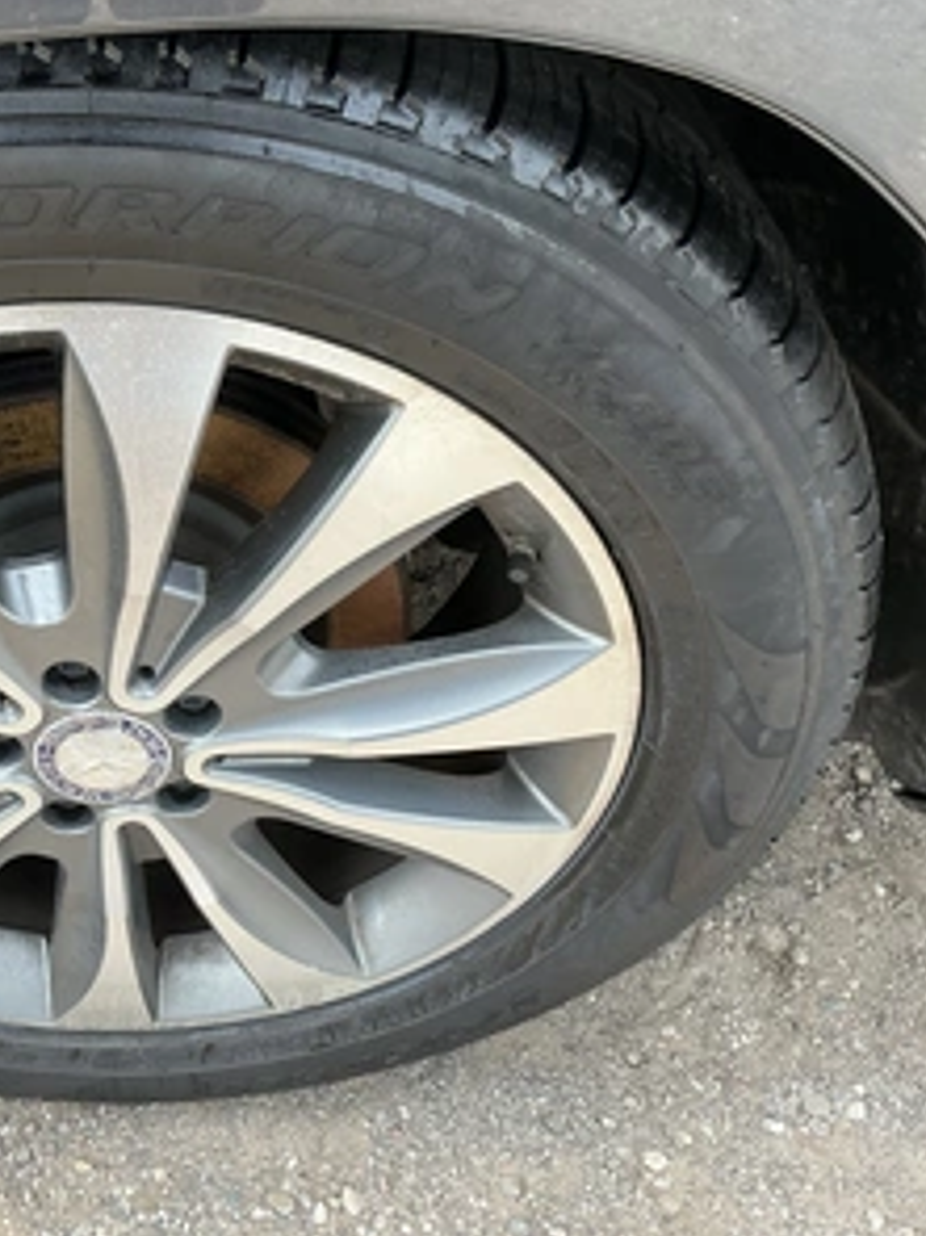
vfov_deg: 49.0
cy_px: 616
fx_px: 1356
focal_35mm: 38
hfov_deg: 36.1
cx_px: 155
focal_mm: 3
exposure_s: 1/303
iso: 25
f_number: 1.8
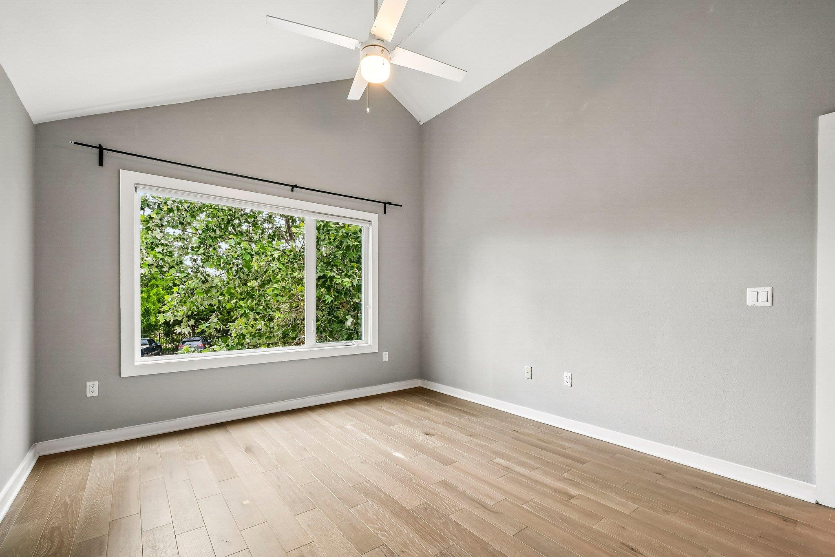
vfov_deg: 77.3
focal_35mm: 15
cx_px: 418
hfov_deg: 100.4
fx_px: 348
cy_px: 278
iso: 400
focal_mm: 10
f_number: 8
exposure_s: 1/25
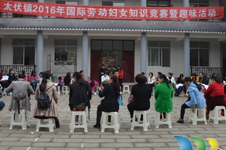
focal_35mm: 42
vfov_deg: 31.7
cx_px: 111
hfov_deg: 46.5
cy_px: 59
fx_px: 263
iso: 200
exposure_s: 1/200
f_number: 7.1
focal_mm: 18
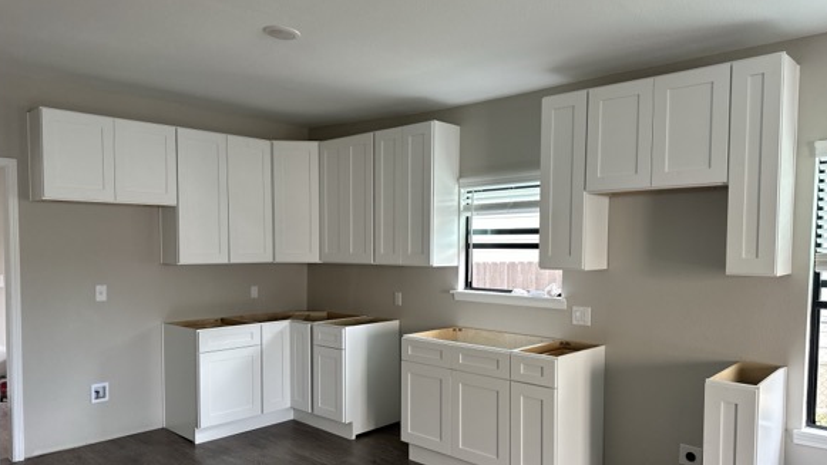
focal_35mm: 27
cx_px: 410
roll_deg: -0.4
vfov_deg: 42.8
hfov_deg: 69.9
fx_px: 592
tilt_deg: -2.8
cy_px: 273
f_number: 1.78
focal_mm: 6.86
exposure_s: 1/121
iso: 125
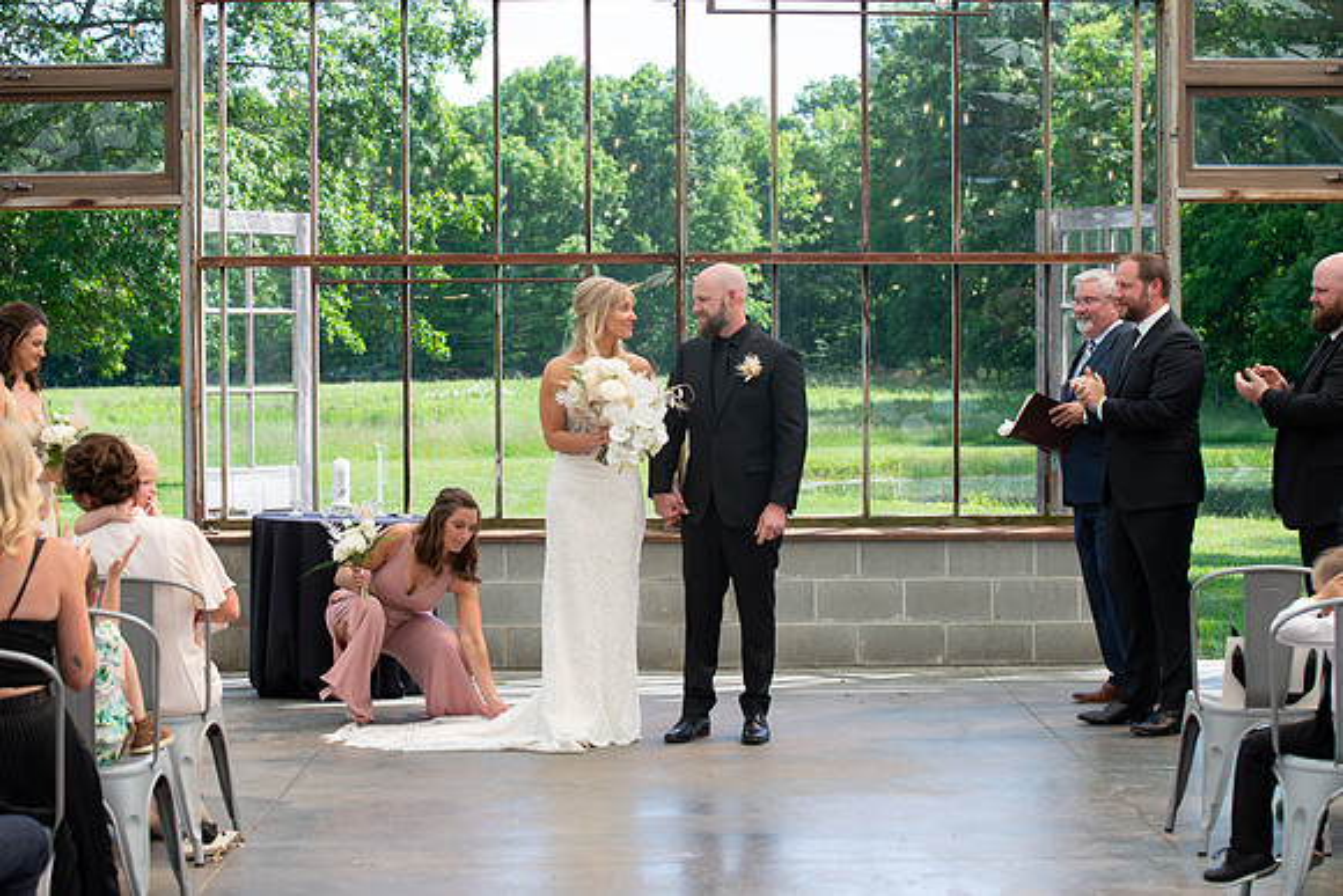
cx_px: 708
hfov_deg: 27.4
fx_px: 2753
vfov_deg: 18.5
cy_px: 472
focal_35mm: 74
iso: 160
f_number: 5.6
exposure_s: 1/200
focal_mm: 70
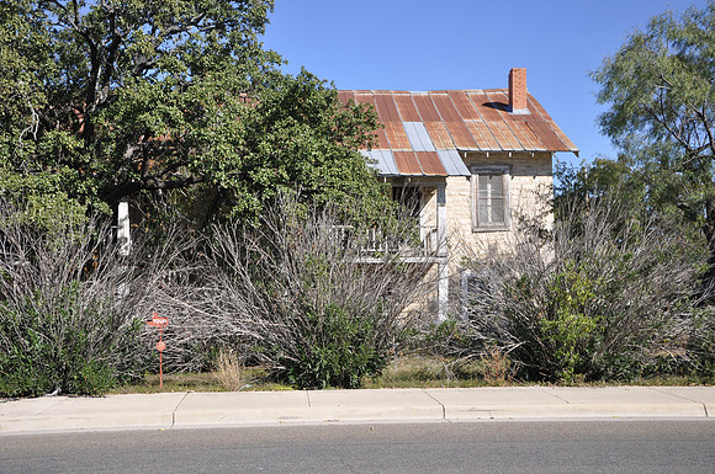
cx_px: 358
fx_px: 1011
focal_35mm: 51
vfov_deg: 26.4
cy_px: 237
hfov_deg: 38.9
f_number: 7.1
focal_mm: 34
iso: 200
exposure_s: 1/200
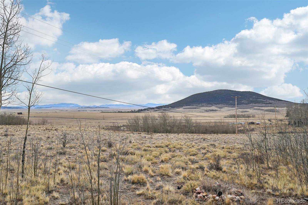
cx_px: 154
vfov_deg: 43.6
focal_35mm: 30
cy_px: 102
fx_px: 257
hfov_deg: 61.9
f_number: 13
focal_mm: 30
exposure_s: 1/80
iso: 64
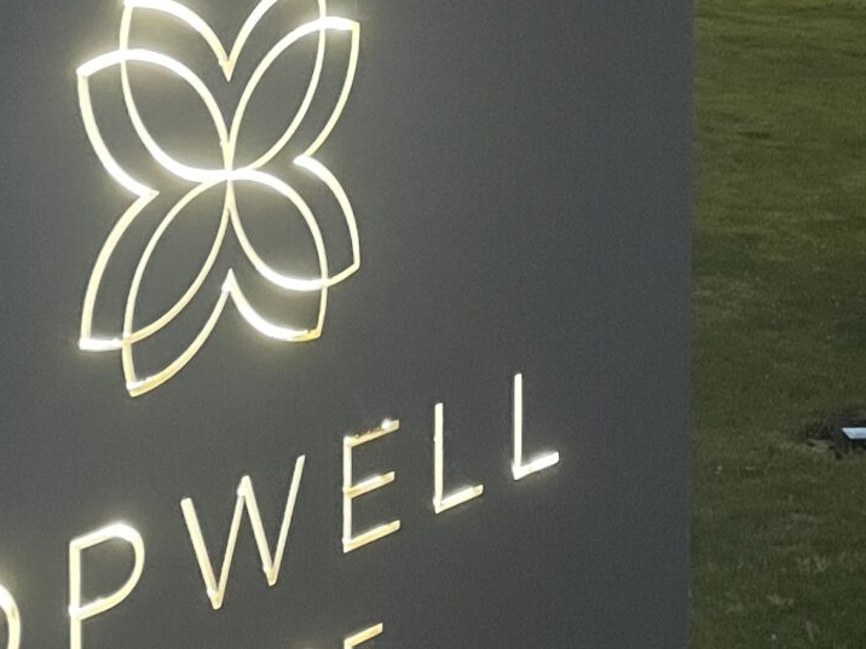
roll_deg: +0.9
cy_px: -47
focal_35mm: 93
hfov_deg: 21.1
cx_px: 508
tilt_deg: -6.7
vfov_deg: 15.5
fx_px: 2327
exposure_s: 1/25
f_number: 1.6
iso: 640
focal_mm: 4.2
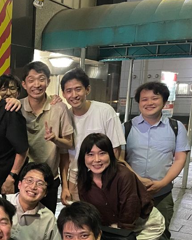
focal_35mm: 57
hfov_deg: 23.6
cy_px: 184
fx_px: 405
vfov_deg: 32.3
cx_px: -55
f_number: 1.6
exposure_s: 1/25
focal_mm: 4.2
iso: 1000
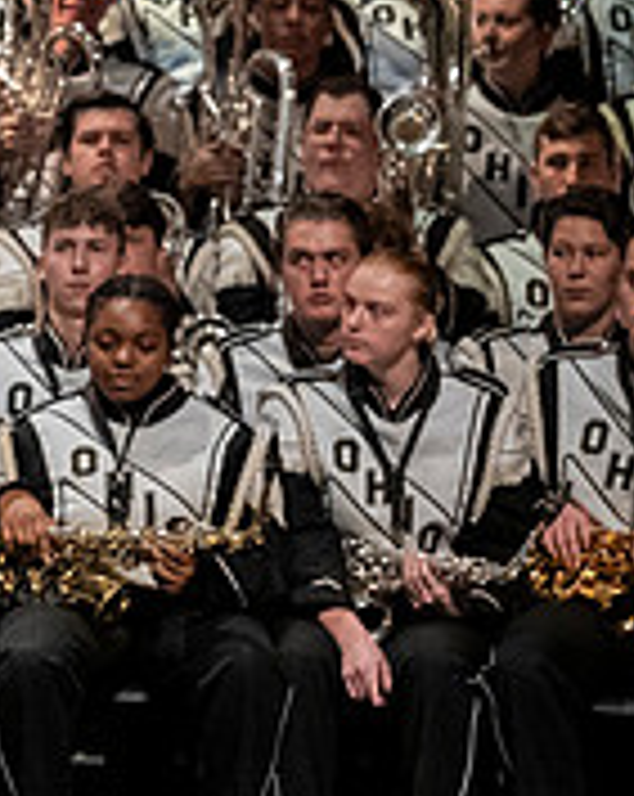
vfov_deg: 3.0
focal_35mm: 646
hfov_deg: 2.4
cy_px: 405
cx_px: -656
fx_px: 15191
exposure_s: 1/500
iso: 4000
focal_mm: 140
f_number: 4
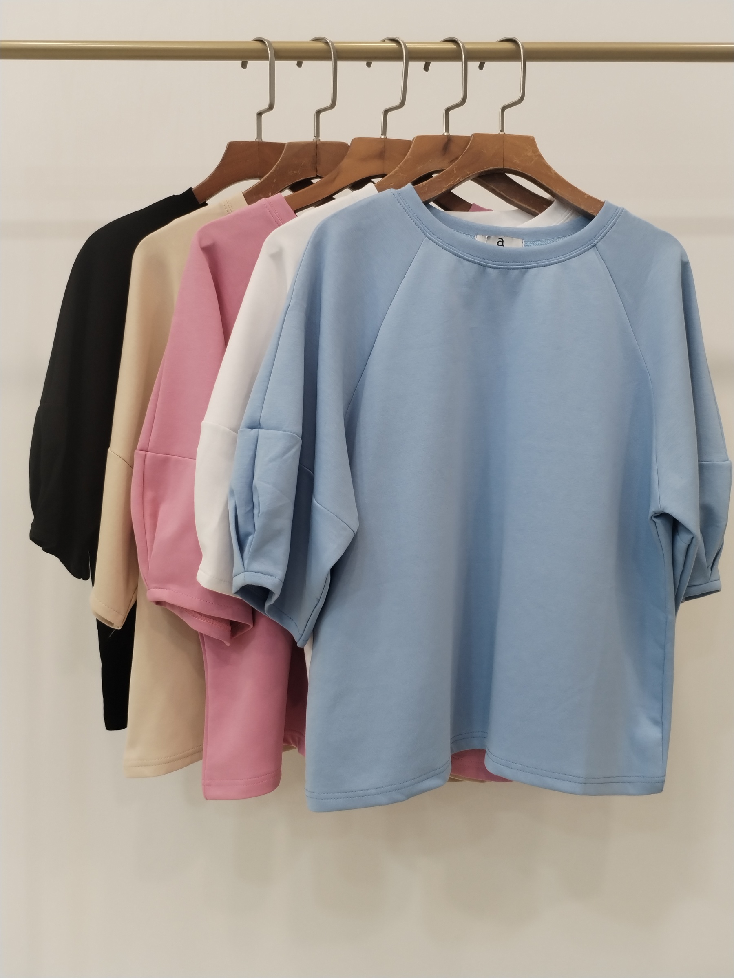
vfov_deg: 58.4
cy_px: 489
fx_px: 876
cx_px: 367
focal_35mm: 31
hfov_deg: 45.4
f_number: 1.8
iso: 307
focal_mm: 4.75
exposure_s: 1/60
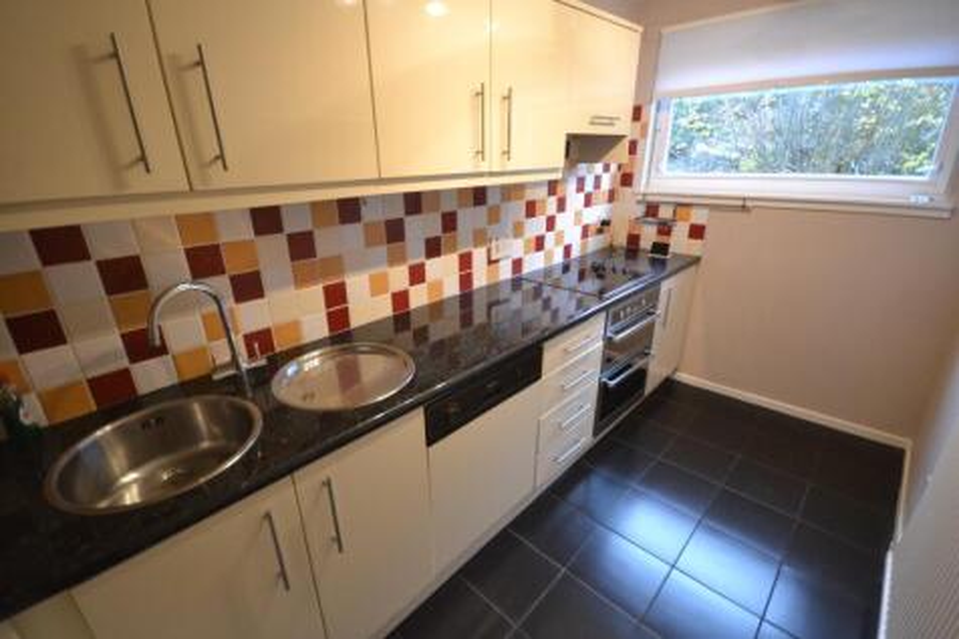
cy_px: 320
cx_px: 480
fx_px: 399
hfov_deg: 100.4
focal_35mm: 15
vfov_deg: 77.3
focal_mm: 10
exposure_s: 1/60
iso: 1800
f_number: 4
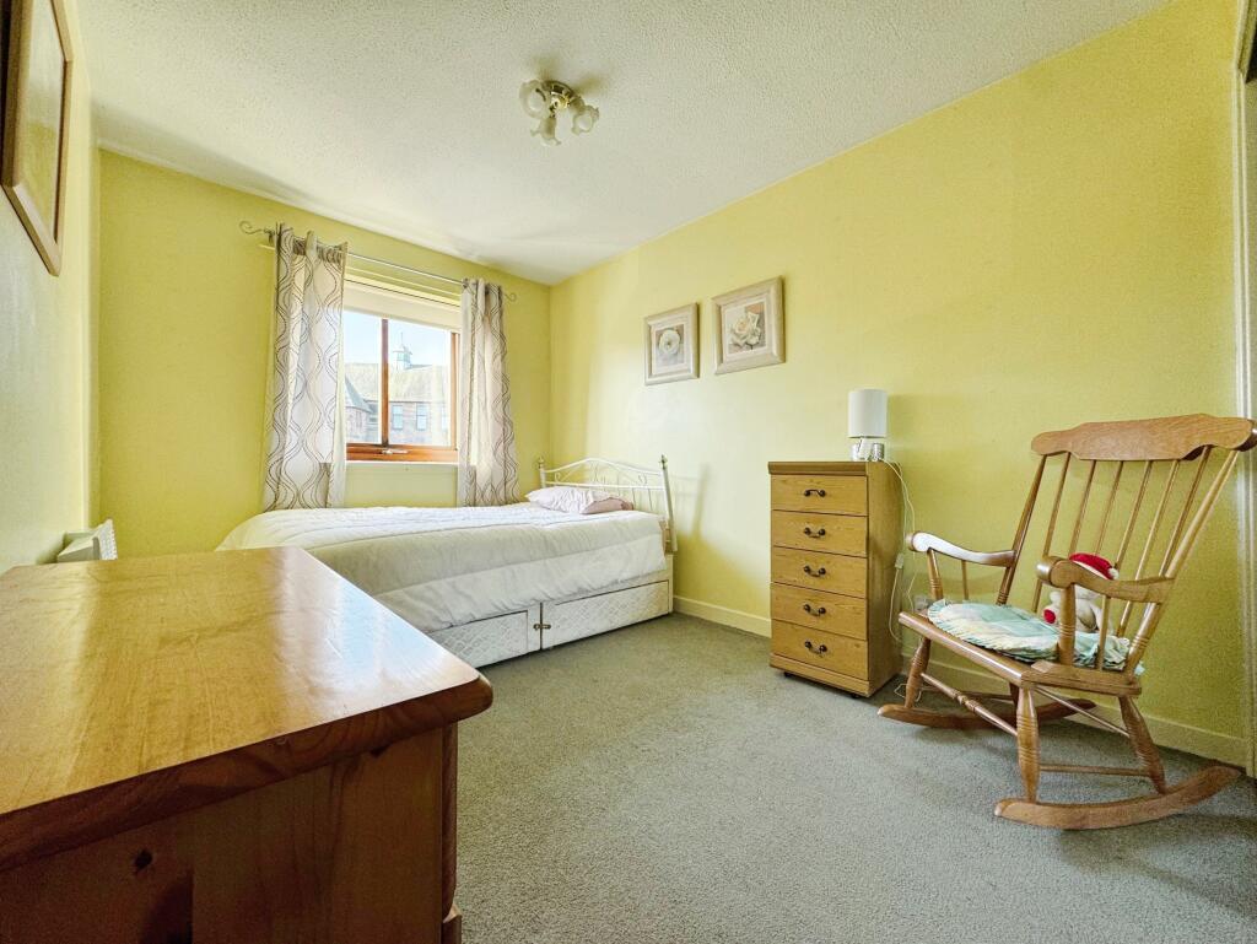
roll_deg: -0.6
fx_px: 509
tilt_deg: -0.9
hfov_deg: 102.0
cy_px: 472
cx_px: 628
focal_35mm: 14
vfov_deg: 85.7
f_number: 2.2
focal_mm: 2.22
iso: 125
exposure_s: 1/99
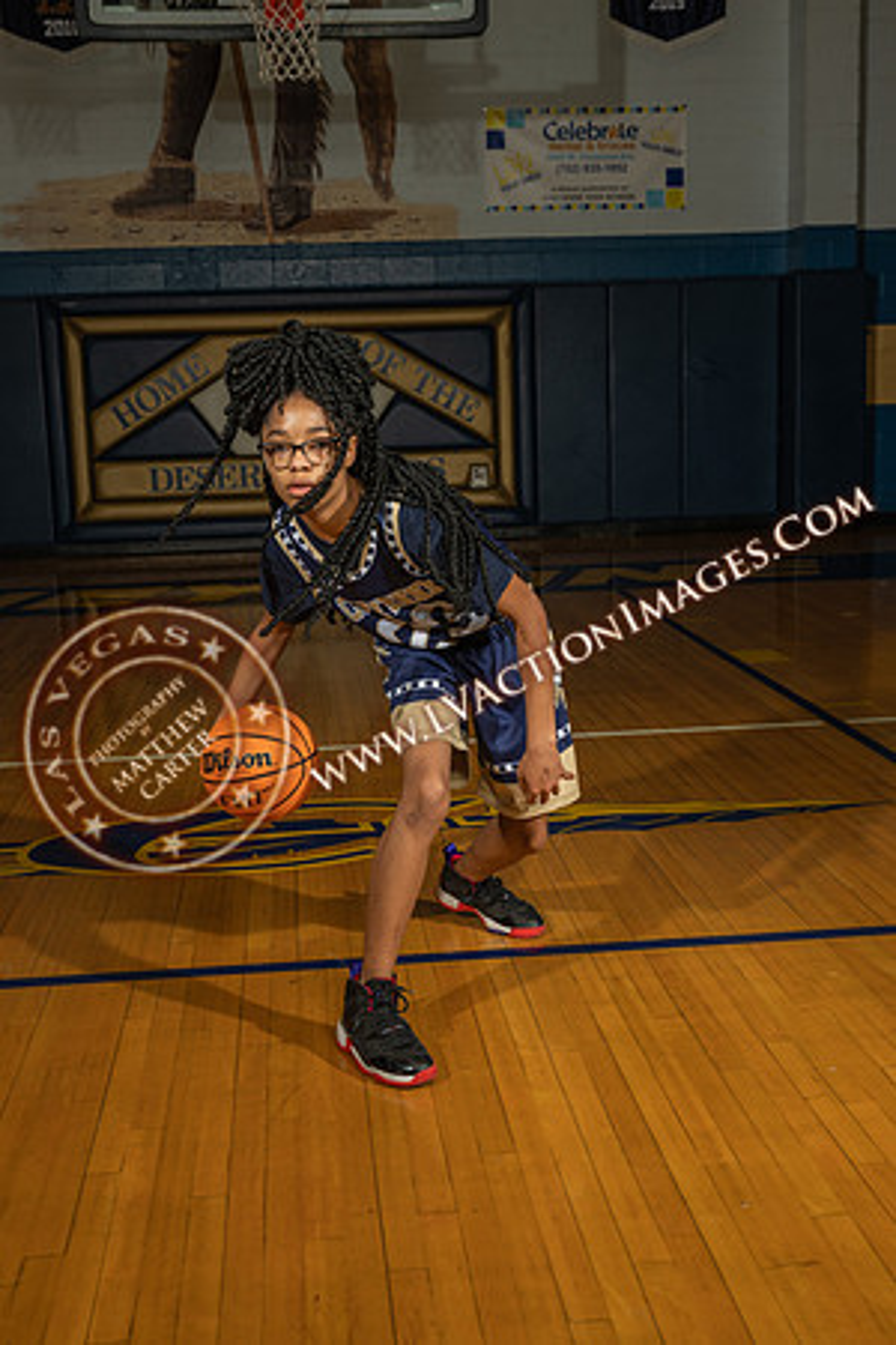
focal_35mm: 42
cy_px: 672
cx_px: 448
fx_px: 1568
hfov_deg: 31.9
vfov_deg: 46.4
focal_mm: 42
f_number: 7.1
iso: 160
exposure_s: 1/200
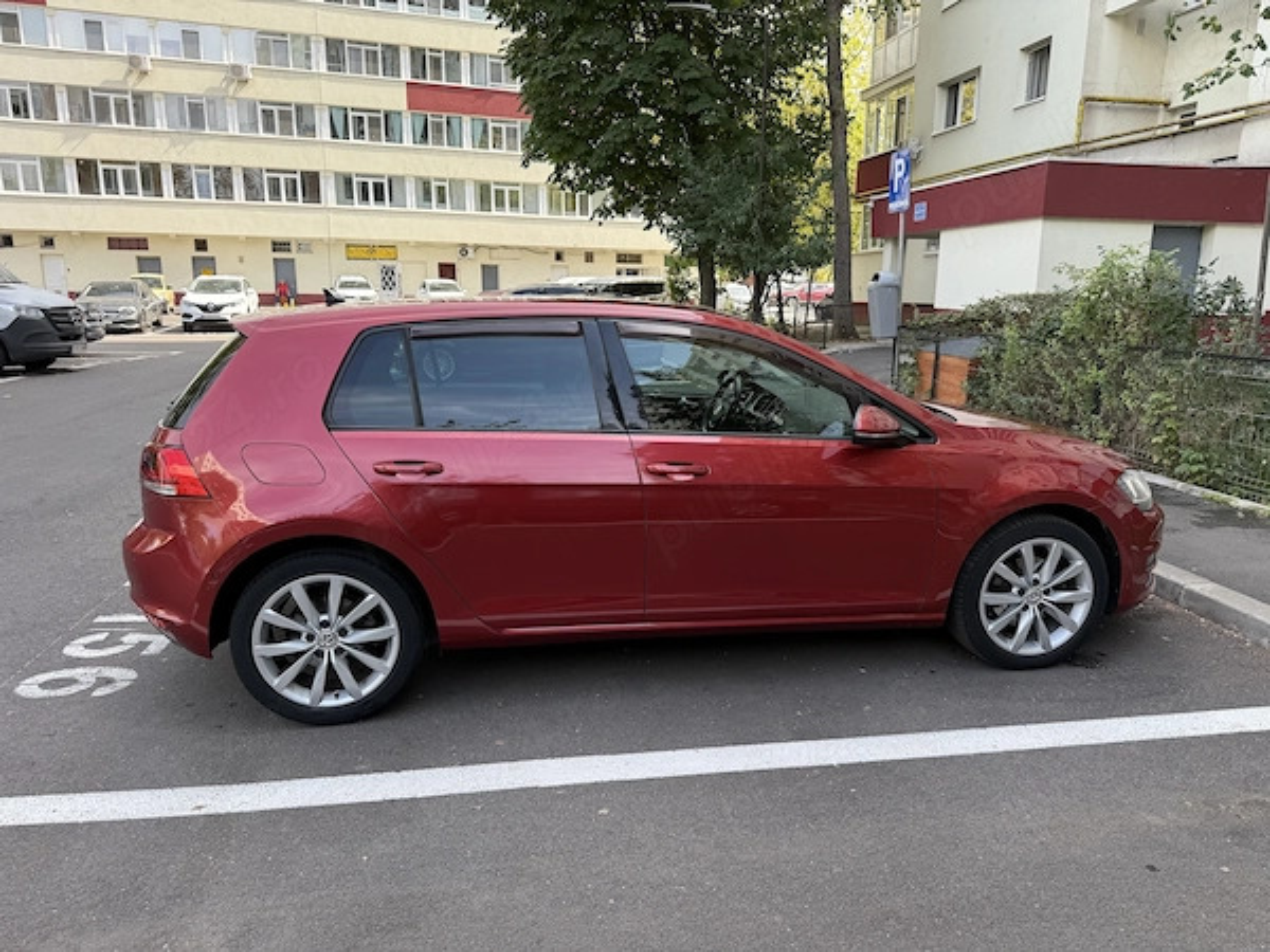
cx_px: 635
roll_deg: -0.9
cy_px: 476
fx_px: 881
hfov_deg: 71.6
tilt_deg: -11.5
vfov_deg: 56.8
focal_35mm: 24
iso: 80
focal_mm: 6.76
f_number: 1.78
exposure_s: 1/715
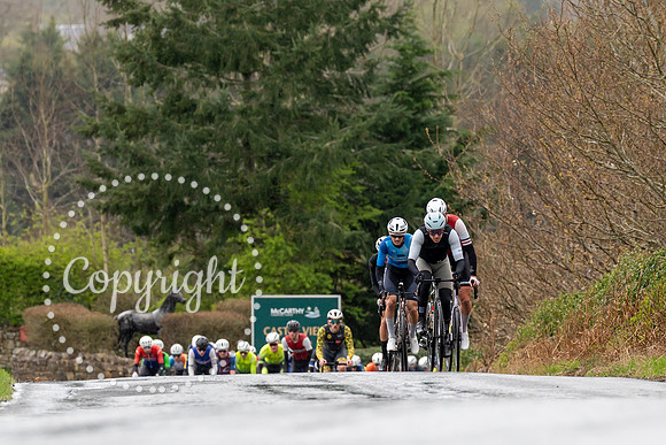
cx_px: 434
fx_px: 7050
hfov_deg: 5.4
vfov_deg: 3.6
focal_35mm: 381
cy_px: 261
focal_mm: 200
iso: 640
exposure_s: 1/1000
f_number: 4
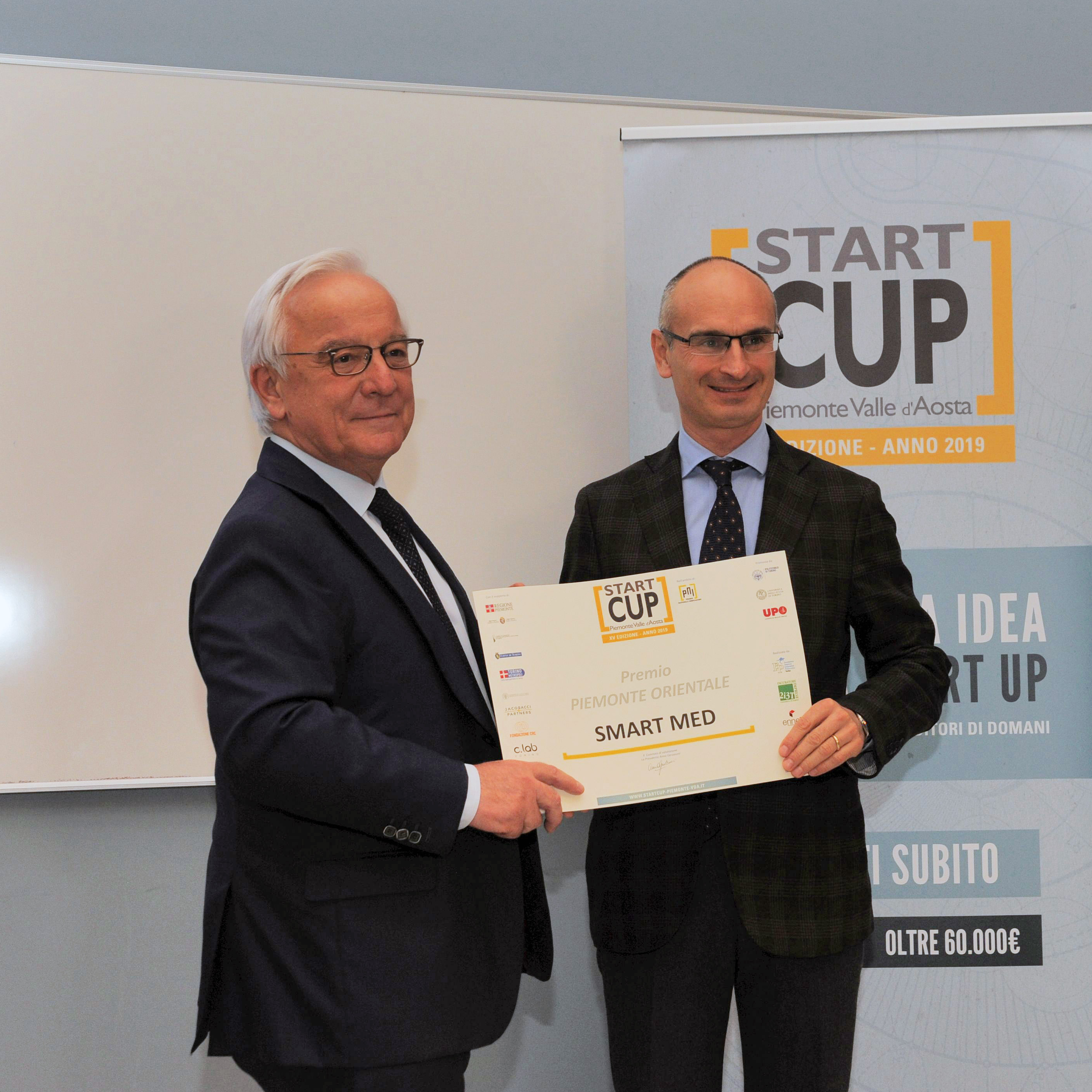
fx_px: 2391
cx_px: 746
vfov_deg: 25.7
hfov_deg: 25.6
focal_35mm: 67
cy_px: 550
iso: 1000
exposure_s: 1/60
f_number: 7.1
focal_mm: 52
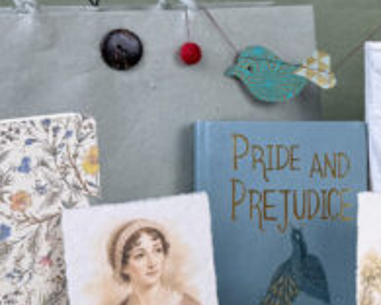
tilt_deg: -11.4
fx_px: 812
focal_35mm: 72
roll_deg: -0.2
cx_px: 336
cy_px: 137
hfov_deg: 25.7
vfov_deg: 21.3
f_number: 1.78
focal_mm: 6.76
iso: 50
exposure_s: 1/144
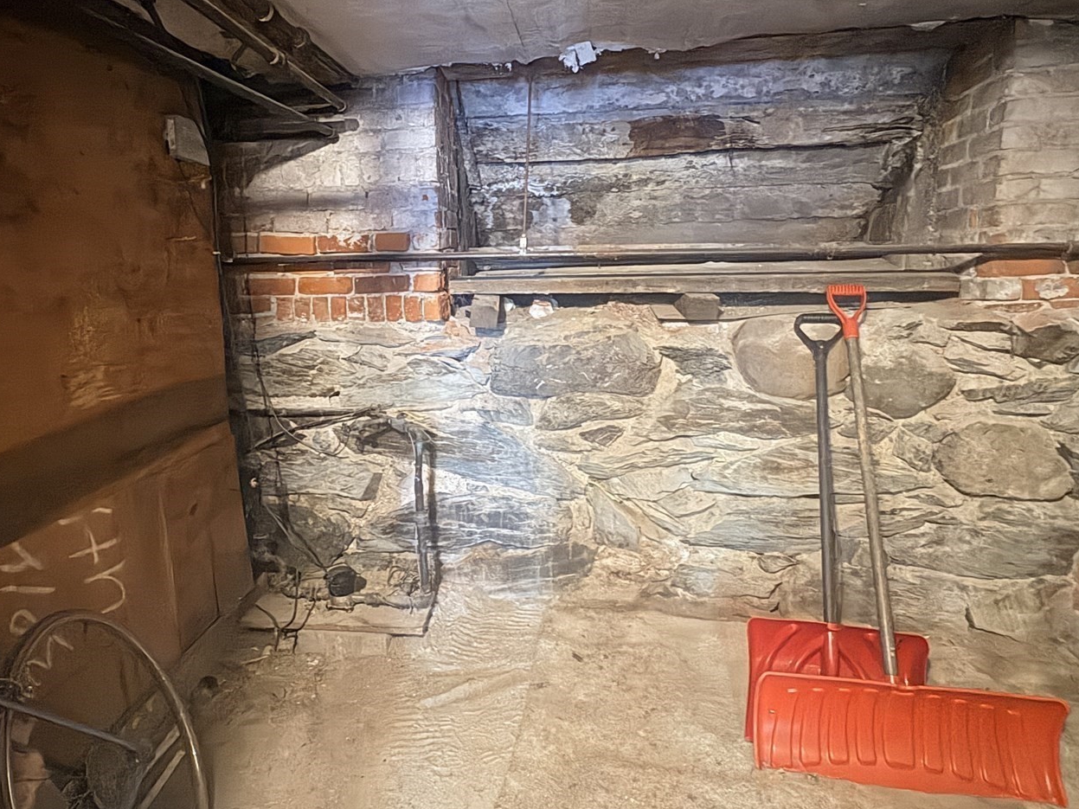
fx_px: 717
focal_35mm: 23
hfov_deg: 73.4
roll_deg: +2.2
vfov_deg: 58.9
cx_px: 447
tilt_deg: -10.9
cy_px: 410
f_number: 2.2
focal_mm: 2.22
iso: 1000
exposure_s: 1/12
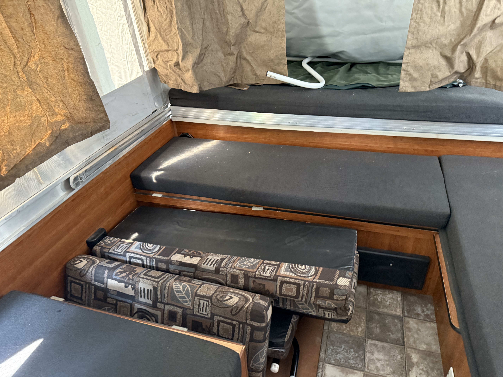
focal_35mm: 24
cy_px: 188
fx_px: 349
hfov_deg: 71.6
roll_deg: +0.6
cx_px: 252
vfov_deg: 56.8
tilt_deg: -31.3
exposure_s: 1/60
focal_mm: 6.76
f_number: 1.78
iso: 800
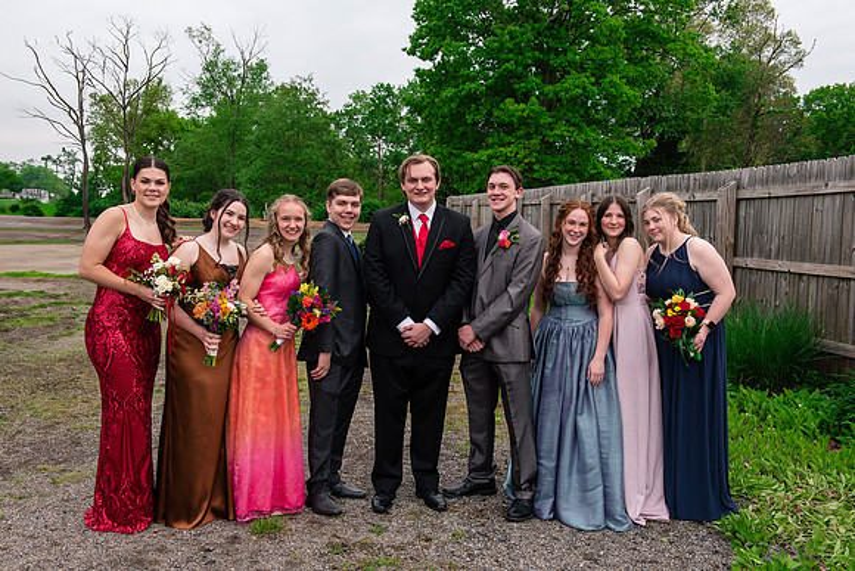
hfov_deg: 53.1
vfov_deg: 36.9
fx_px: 855
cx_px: 428
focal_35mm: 36
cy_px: 286
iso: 400
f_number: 8
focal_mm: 36
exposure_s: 1/200
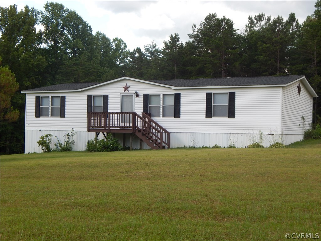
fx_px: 501
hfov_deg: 35.5
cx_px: 160
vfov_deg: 27.0
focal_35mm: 54
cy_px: 120
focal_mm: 9.7
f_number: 3.8
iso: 125
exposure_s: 1/320
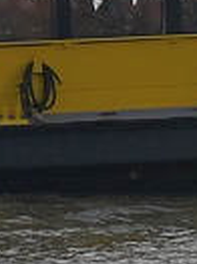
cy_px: -162
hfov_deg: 1.6
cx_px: 515
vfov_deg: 2.2
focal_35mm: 901
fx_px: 6848
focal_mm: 120
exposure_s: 1/500
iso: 100
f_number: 8
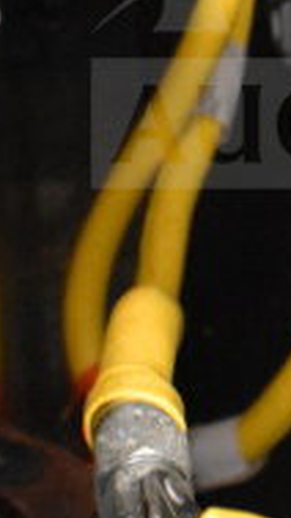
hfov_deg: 8.7
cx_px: 398
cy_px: -29
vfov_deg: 15.3
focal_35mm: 137
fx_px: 1884
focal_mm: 18
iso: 6400
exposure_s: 1/30
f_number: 3.5
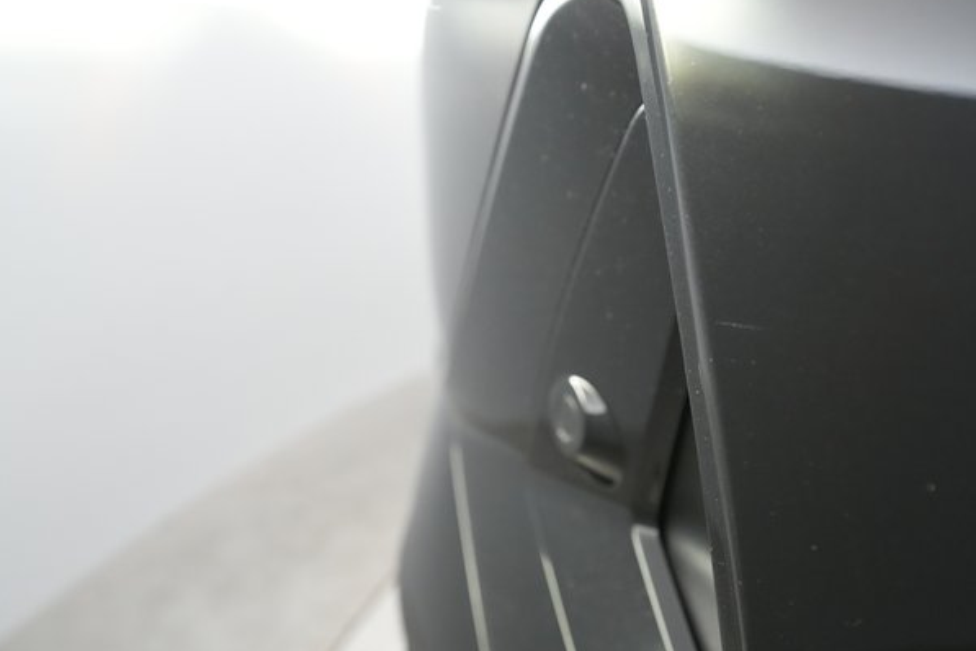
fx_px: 813
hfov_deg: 61.9
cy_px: 326
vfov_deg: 43.6
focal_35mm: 30
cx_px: 456
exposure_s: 1/100
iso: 6400
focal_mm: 28
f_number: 4.5
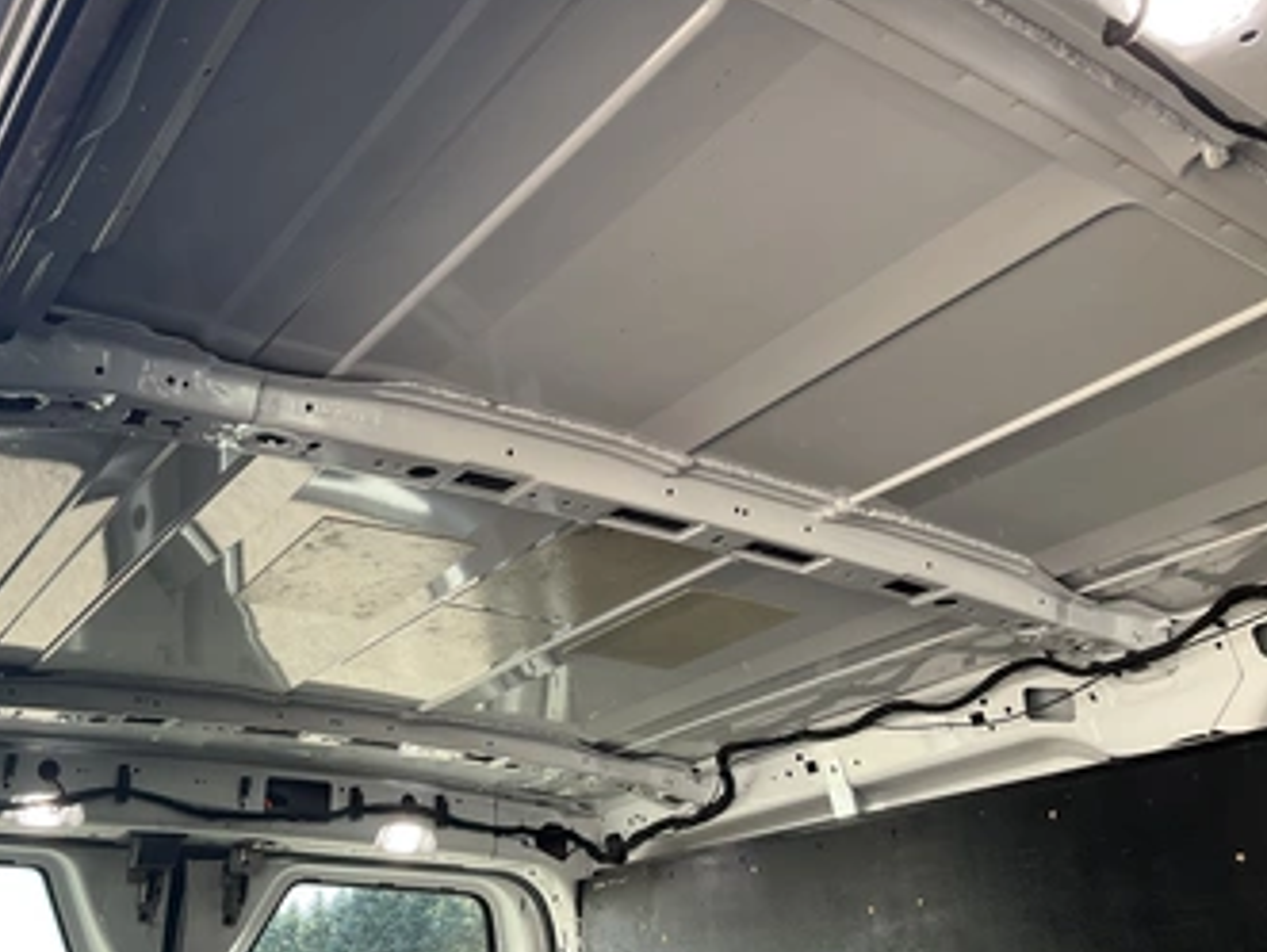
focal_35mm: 35
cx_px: 540
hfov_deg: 52.4
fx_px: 1282
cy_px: 455
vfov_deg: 40.8
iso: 20
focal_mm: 3
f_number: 1.8
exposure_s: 1/122
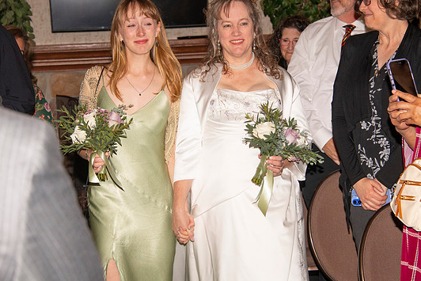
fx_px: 1462
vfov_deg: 11.0
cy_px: 125
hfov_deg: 16.4
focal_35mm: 125
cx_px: 199
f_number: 8
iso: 1000
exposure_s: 1/160
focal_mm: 105
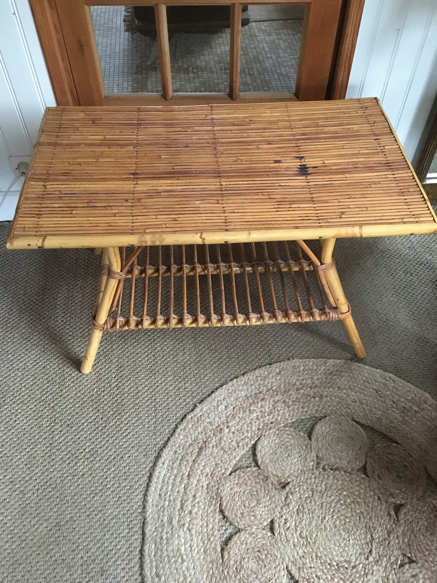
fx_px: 488
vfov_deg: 61.7
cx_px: 218
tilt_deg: -49.4
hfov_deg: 48.2
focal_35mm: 29
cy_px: 292
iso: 320
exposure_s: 1/17
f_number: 2.2
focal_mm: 4.15
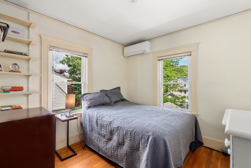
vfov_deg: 73.8
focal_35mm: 16
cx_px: 126
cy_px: 84
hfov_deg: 96.7
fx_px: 112
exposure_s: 1/10
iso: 400
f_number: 7.1
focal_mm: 16
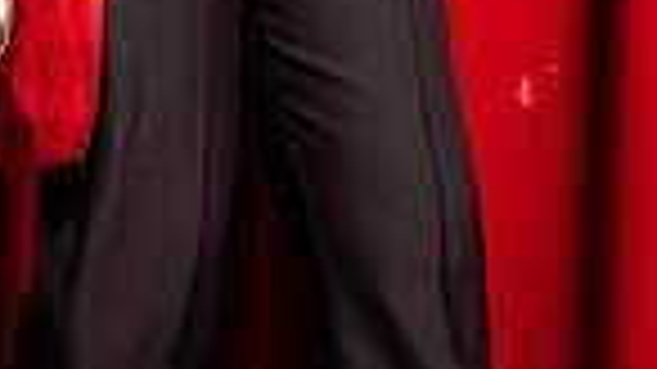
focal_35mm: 152
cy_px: -603
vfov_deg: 7.3
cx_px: 153
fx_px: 2647
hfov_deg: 14.1
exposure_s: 1/250
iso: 200
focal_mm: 47
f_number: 5
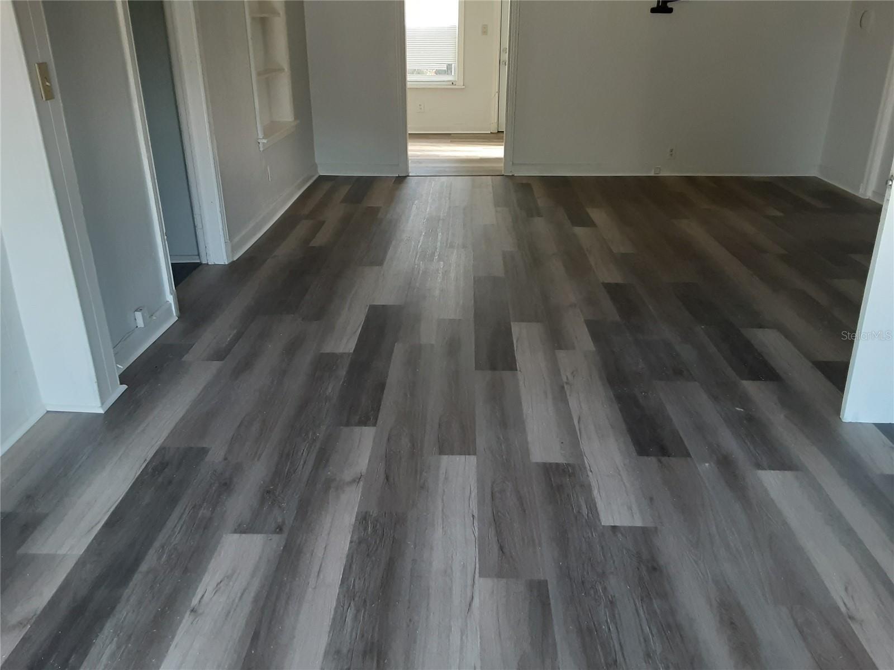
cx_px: 447
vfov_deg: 51.4
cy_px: 335
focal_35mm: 27
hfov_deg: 65.3
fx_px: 697
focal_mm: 2.91
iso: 125
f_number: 1.9
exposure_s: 1/60
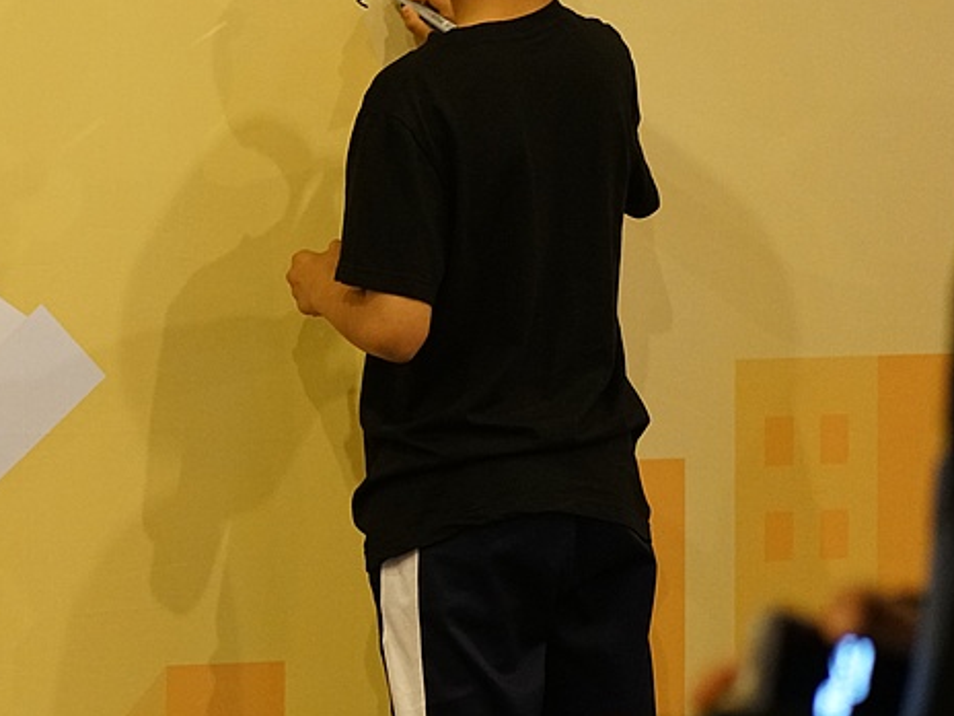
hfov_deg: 13.2
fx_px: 4024
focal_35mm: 146
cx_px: -109
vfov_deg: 10.2
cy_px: 352
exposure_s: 1/200
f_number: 2
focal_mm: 55
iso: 3200
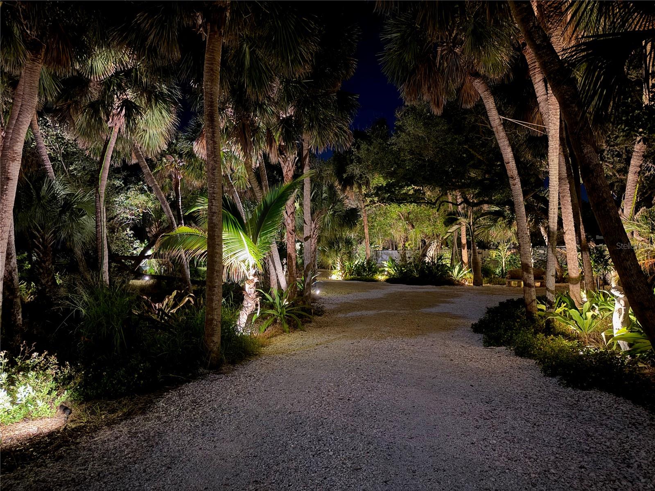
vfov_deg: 56.8
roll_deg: +1.8
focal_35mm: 24
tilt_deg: +1.1
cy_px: 246
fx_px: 454
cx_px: 328
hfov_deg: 71.6
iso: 2000
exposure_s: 1/9
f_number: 1.78
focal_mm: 6.76
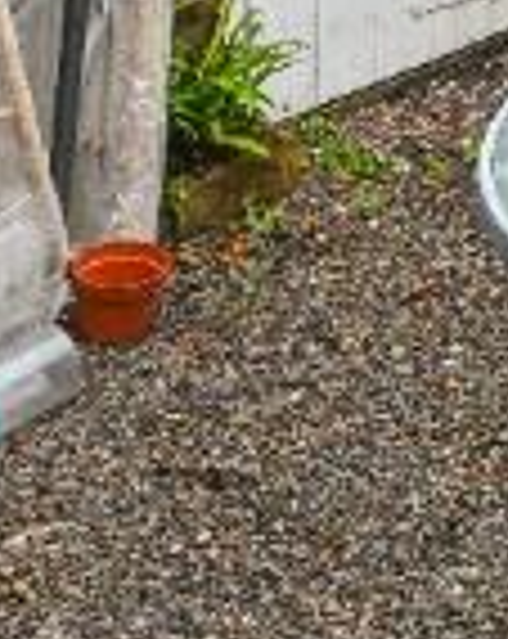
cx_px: 1038
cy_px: -542
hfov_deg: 13.6
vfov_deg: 16.6
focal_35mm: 95
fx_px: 1791
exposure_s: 1/40
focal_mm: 14
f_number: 14
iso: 640
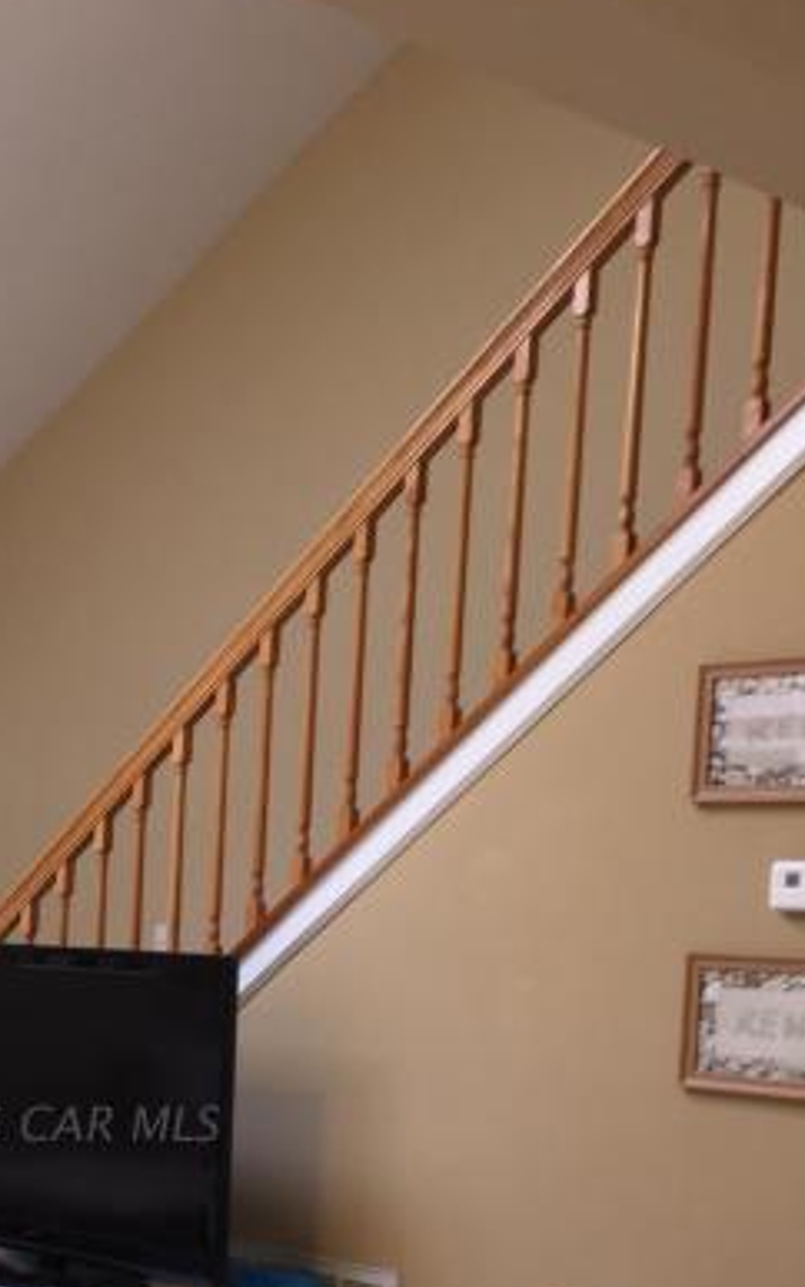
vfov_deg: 32.1
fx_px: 2140
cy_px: 1124
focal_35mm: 61
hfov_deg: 20.7
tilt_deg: -6.4
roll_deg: -1.9
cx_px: 33
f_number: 2.2
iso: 40
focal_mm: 4.15
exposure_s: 1/30
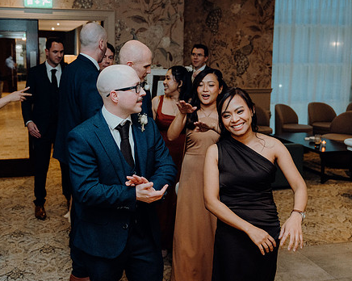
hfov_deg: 41.1
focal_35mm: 45
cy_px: 126
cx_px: 148
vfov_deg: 33.4
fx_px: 468
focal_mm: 36
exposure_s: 1/160
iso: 3200
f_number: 3.5
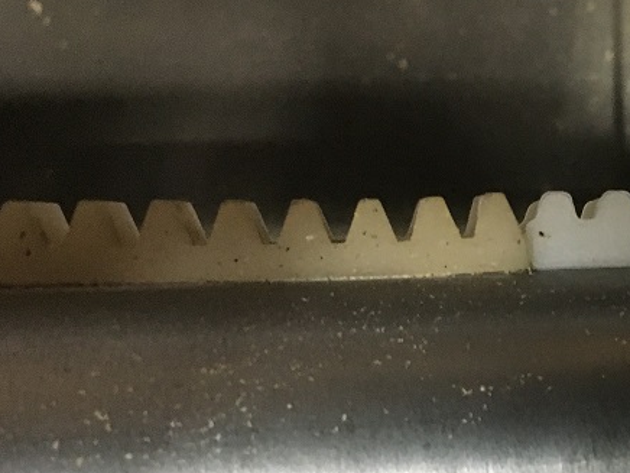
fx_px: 1219
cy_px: 347
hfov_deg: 26.5
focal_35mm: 67
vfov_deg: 21.8
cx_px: 702
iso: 250
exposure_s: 1/15
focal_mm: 4.15
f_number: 2.2
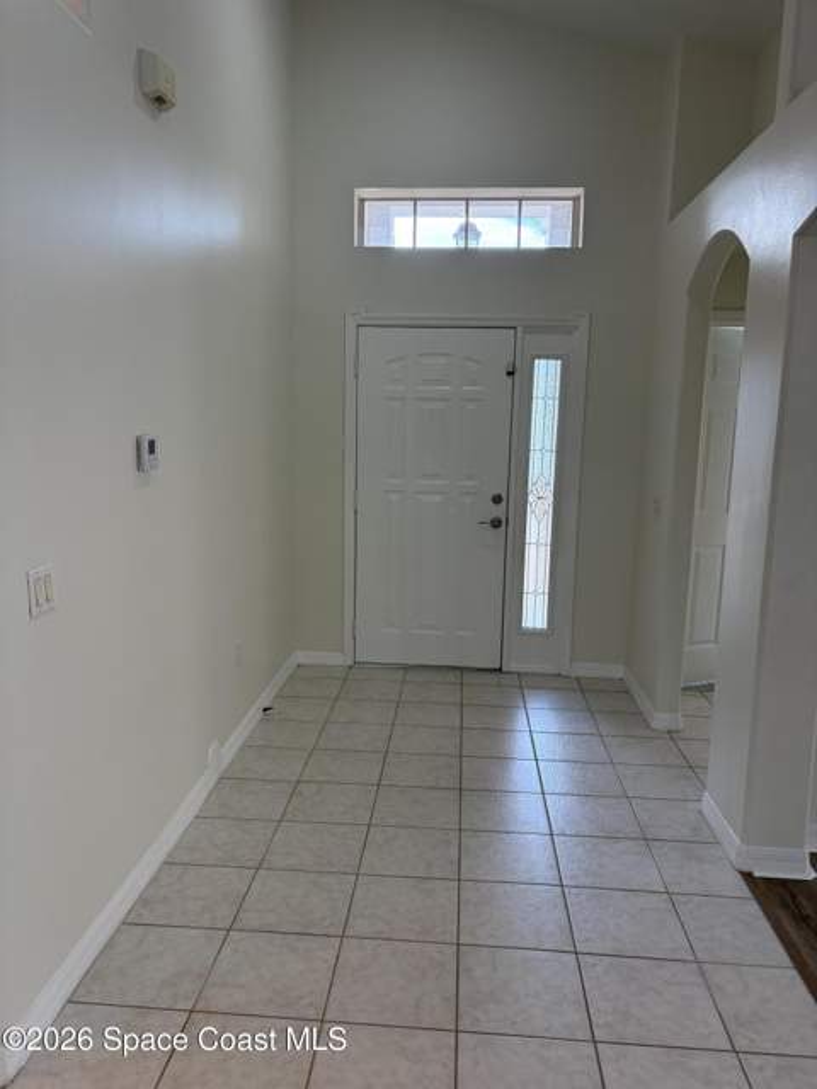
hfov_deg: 53.1
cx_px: 408
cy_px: 544
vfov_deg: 67.3
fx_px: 818
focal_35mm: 26
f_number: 1.6
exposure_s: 1/128
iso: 125
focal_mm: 5.96
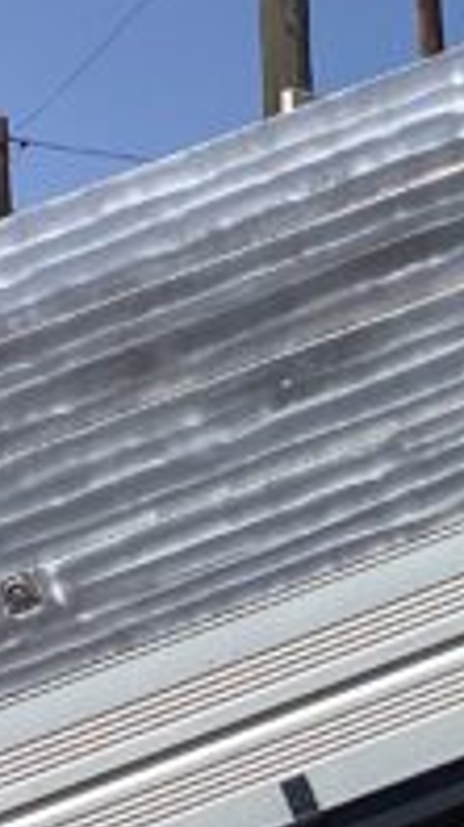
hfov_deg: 8.4
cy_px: 821
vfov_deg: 15.5
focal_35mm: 136
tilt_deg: -0.3
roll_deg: +1.2
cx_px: 970
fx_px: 2982
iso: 25
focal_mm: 3.3
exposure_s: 1/2146
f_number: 2.4
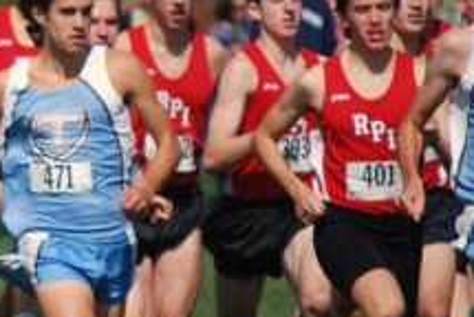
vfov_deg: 1.4
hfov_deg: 2.0
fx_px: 13356
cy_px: 39
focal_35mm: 1013
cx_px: -204
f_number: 5.6
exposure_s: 1/1000
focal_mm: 200
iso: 200
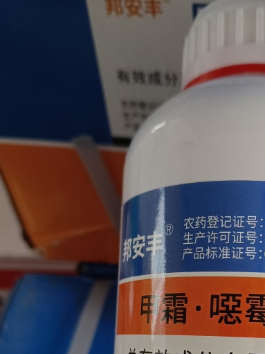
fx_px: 490
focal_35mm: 48
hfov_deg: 29.7
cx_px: 201
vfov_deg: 37.6
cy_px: 304
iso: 479
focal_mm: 5.59
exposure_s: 1/50
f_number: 1.88
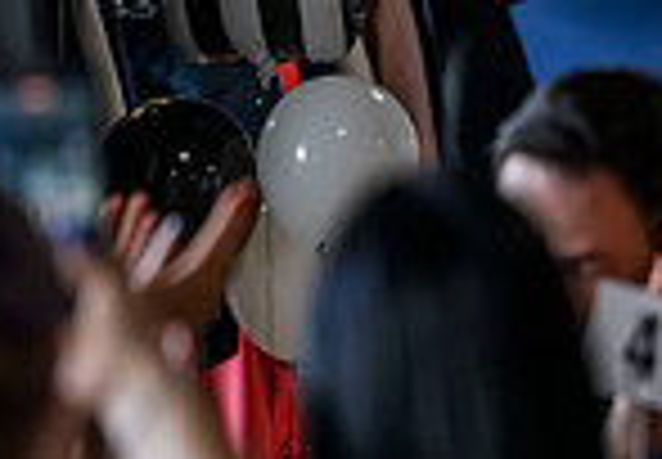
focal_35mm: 678
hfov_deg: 3.0
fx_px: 12625
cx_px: 1067
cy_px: 294
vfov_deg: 2.1
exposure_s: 1/500
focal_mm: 160
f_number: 3.2
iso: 2500
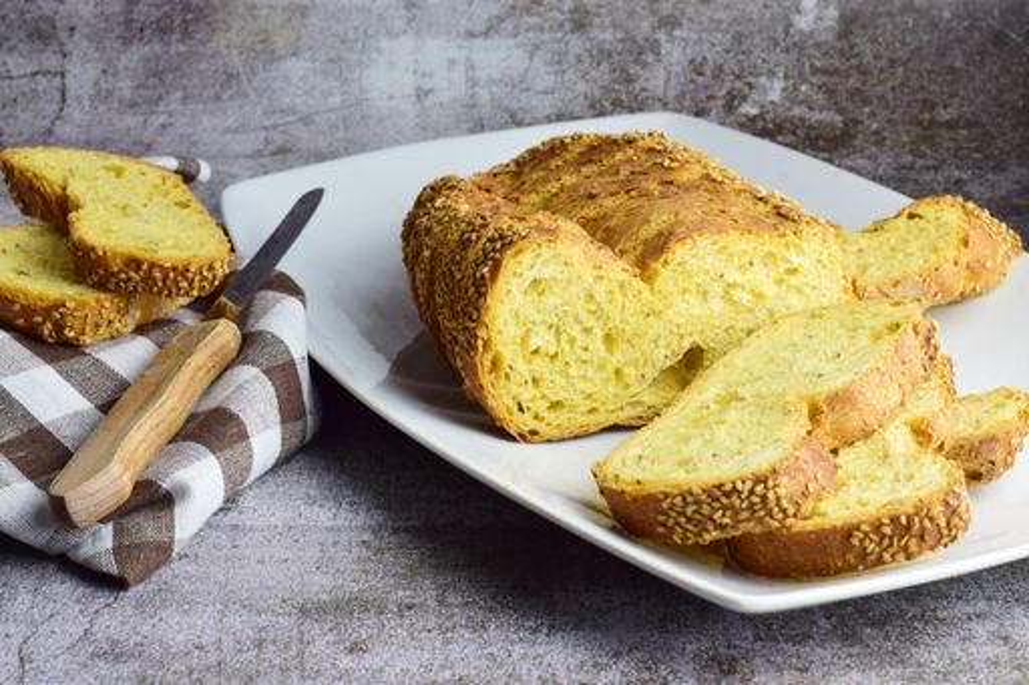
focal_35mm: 75
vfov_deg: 18.2
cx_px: 514
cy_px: 342
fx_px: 2143
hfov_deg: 27.0
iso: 100
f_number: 14
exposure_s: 1/5
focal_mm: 50
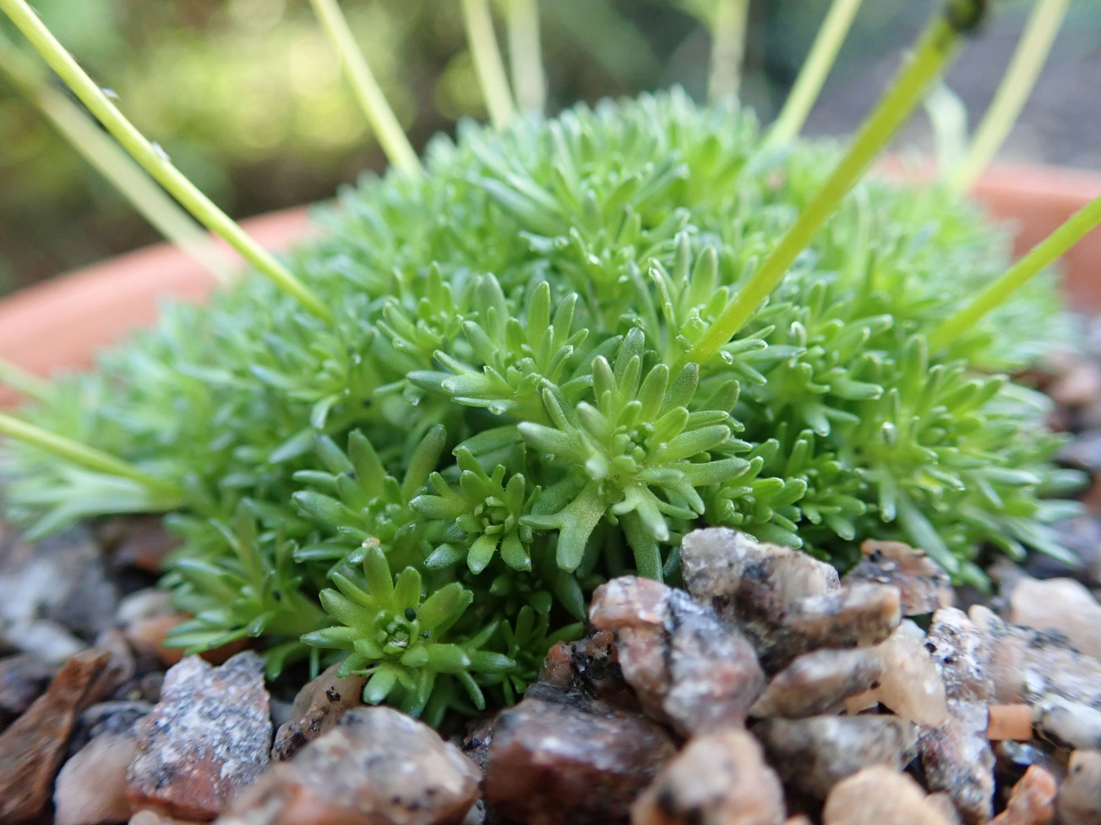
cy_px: 412
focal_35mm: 30
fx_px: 954
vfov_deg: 46.8
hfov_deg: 60.0
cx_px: 550
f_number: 2.3
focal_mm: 5.5
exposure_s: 1/125
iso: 250
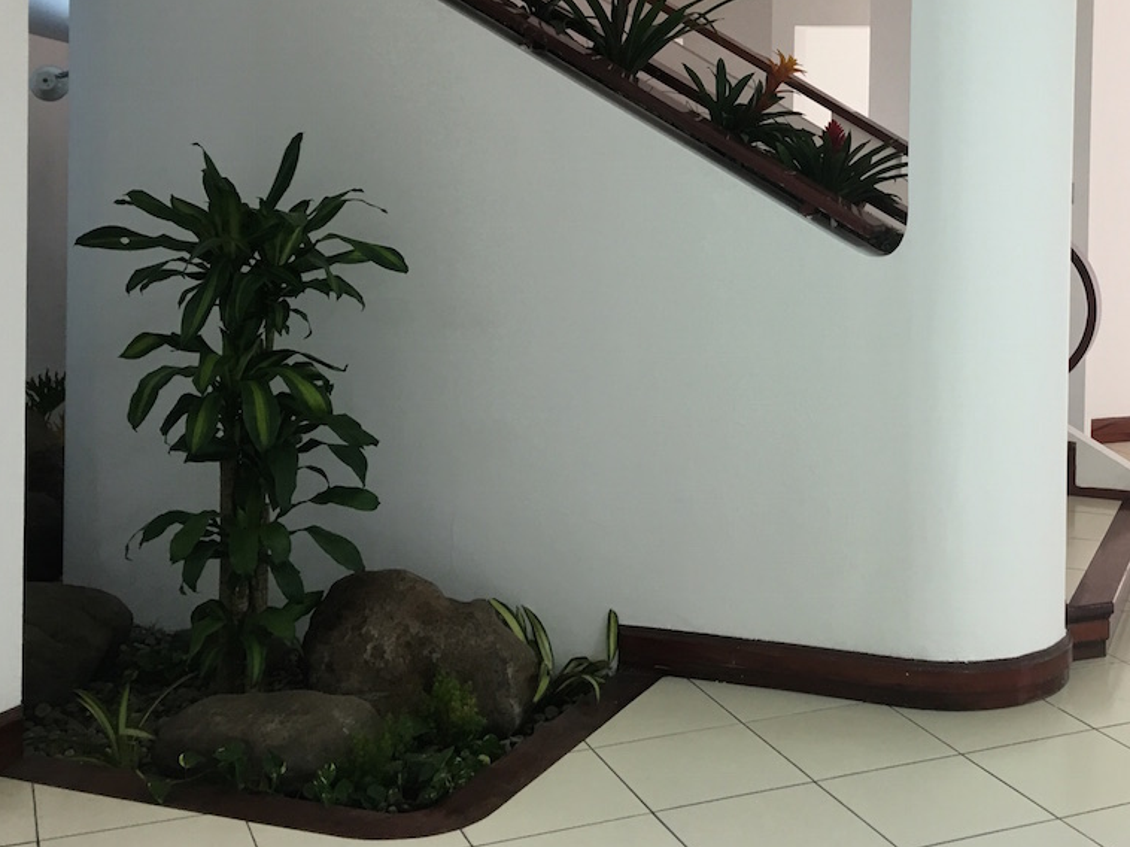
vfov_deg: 29.1
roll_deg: -1.0
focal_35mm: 49
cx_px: 796
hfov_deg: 38.3
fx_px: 1599
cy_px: 183
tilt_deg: -0.9
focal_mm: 4.15
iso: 25
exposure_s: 1/15
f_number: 2.2
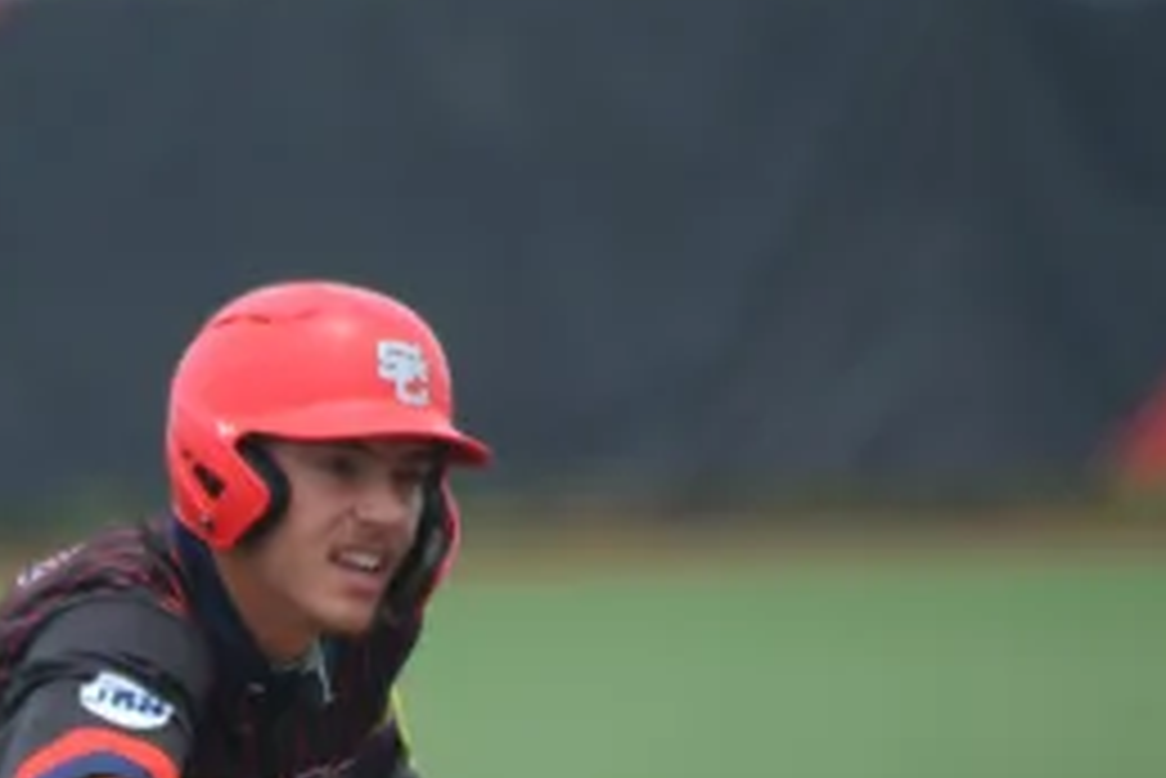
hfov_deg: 2.4
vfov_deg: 1.6
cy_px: 998
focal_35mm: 867
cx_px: 65
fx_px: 28096
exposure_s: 1/2000
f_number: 3.5
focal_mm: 300
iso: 220
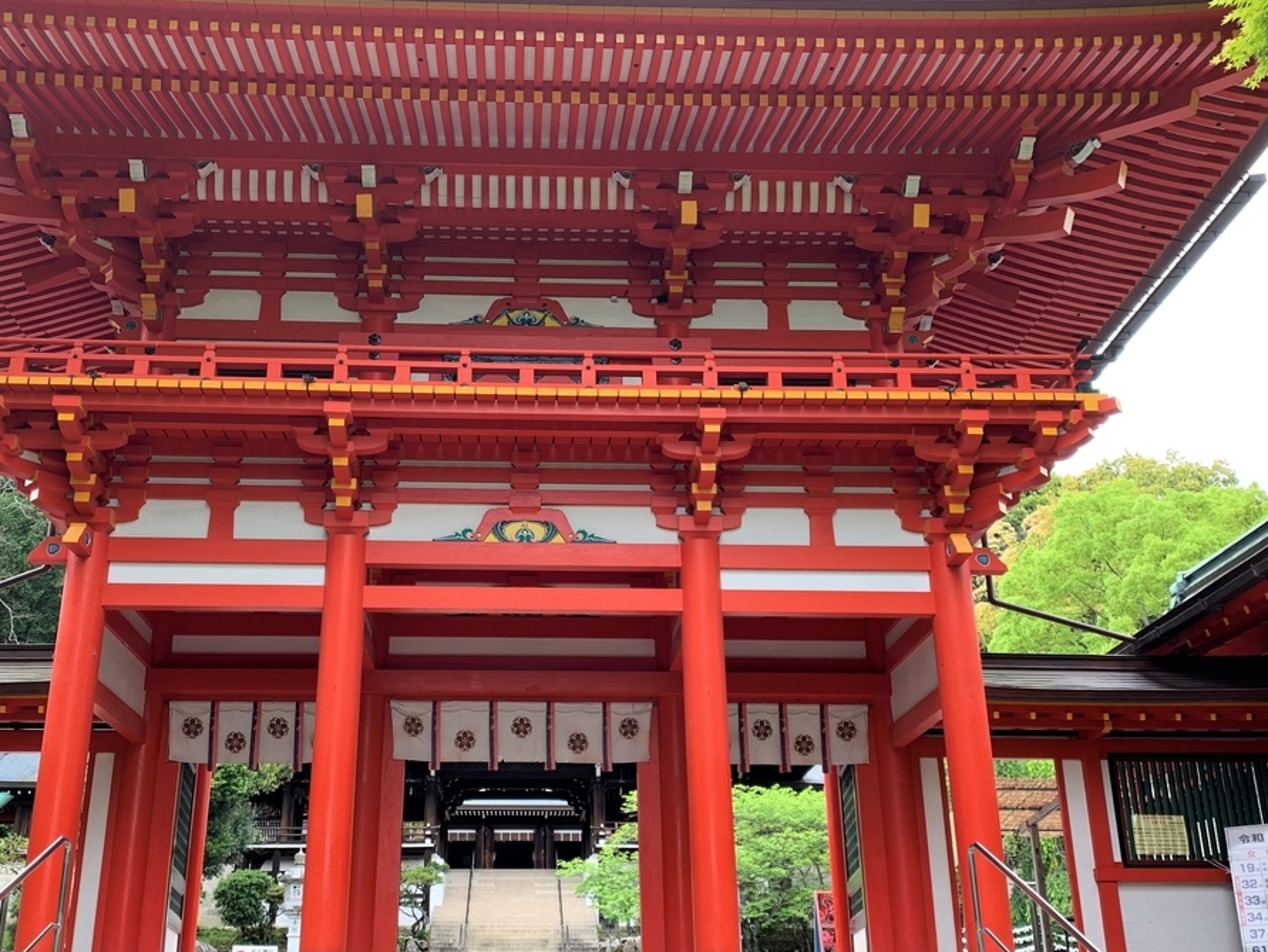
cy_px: 572
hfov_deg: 52.5
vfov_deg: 40.5
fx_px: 1283
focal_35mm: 35
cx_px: 552
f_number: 1.8
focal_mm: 4.25
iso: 25
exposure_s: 1/177
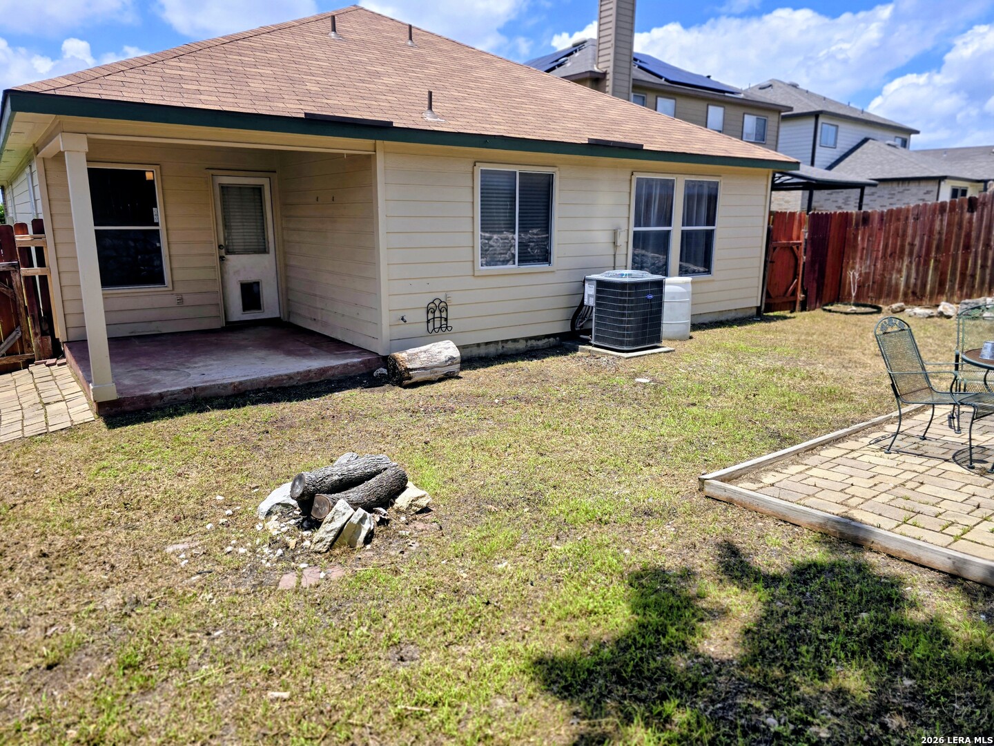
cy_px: 373
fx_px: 660
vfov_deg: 58.9
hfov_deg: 73.9
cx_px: 497
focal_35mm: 23
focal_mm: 6.3
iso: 12
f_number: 1.7
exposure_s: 1/657
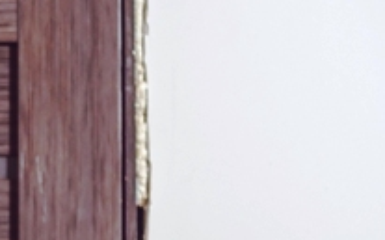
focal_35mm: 197
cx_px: -296
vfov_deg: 6.6
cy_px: 322
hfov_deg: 10.1
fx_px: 2065
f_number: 2.8
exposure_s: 1/125
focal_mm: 50
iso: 640
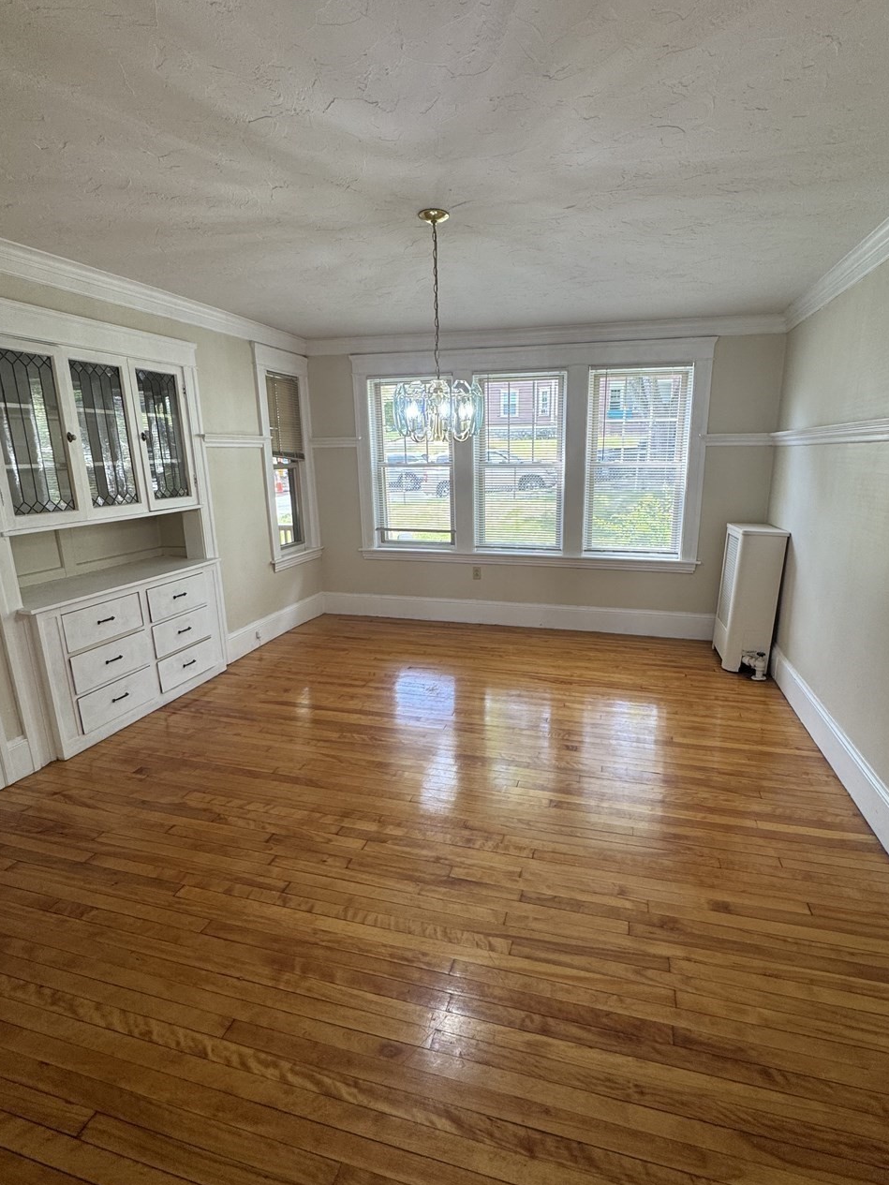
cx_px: 472
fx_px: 582
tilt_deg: -15.1
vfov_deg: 91.0
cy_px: 597
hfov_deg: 74.7
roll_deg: +0.8
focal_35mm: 17
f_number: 2.2
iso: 80
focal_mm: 2.22
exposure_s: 1/120
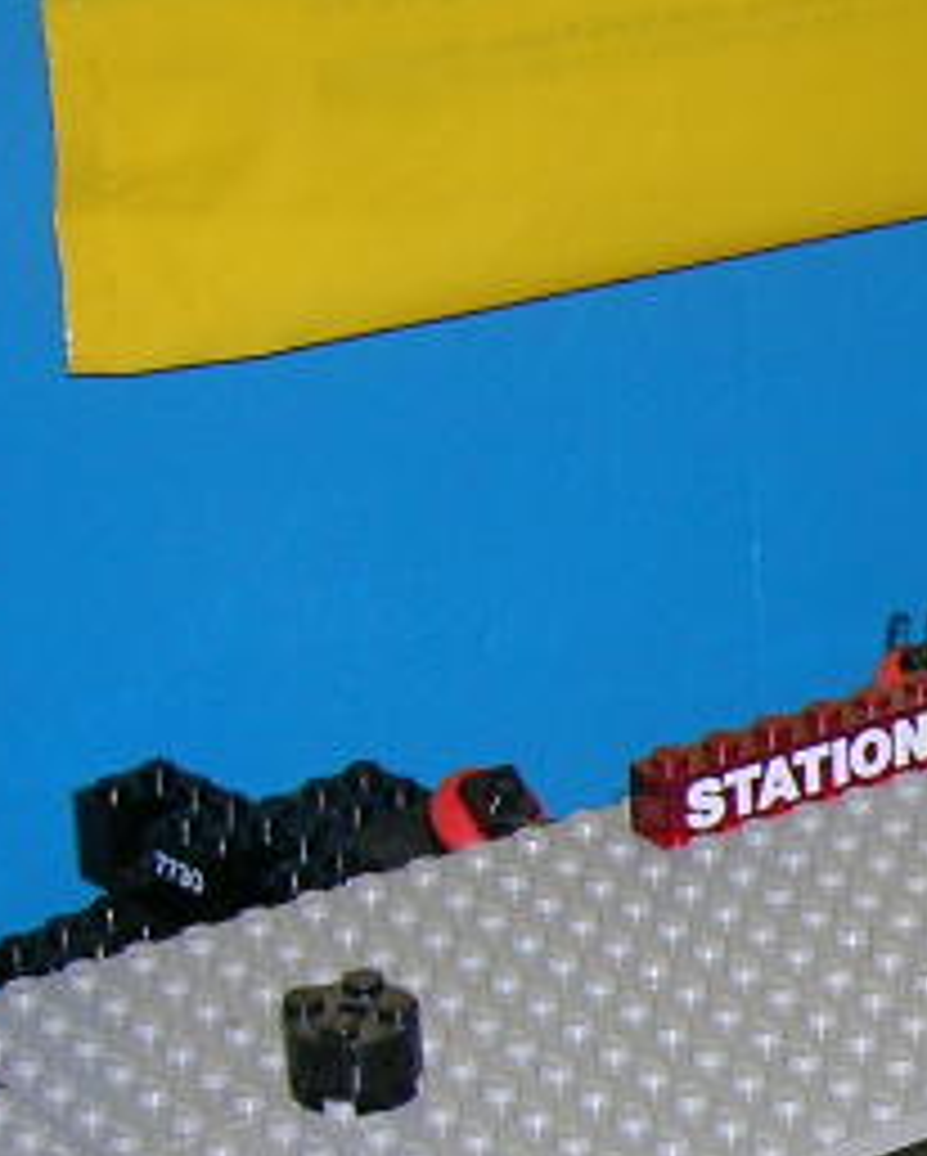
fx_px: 4522
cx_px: 1809
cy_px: 1066
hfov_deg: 10.8
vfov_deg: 14.4
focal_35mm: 132
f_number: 2.9
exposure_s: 1/60.1
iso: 50
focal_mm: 5.7
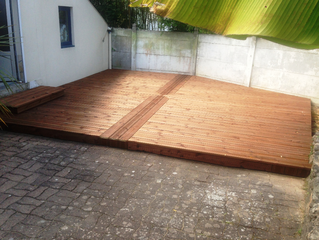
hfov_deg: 55.4
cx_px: 160
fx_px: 304
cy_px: 120
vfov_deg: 42.9
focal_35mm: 33
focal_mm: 4.13
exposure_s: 1/332
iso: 50
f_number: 2.4
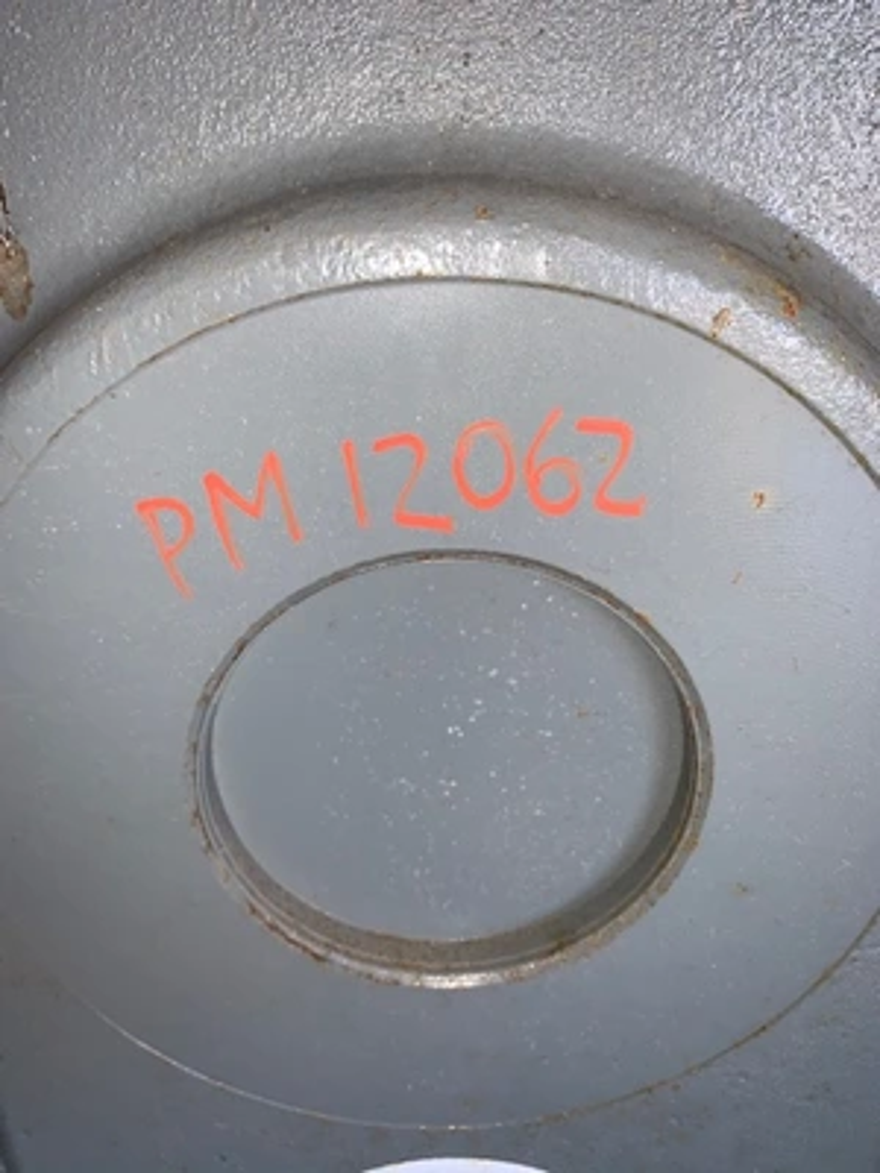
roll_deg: +0.7
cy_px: 586
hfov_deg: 53.1
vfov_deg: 67.3
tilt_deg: -23.2
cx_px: 440
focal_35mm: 26
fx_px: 881
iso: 25
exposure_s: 1/52
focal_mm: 4.25
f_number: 1.8
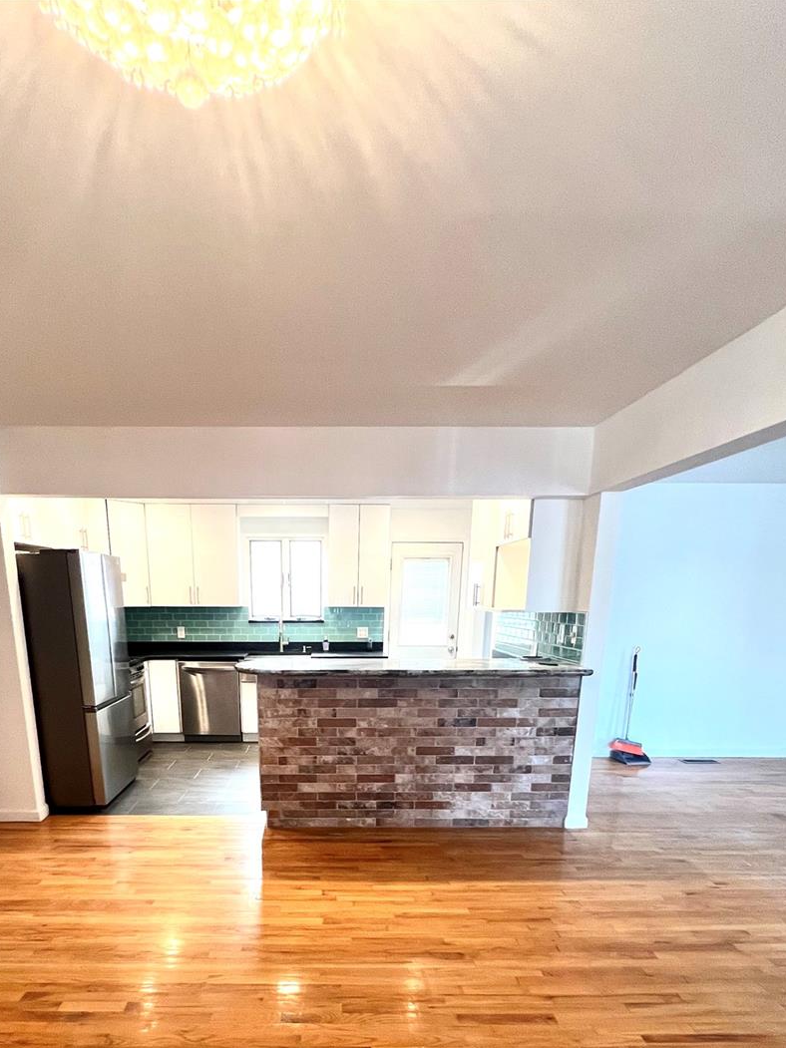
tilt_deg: -14.6
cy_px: 764
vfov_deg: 79.3
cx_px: 328
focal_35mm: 19
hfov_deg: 68.2
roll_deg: -0.3
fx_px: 575
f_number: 1.8
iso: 250
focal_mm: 1.57
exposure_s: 1/120
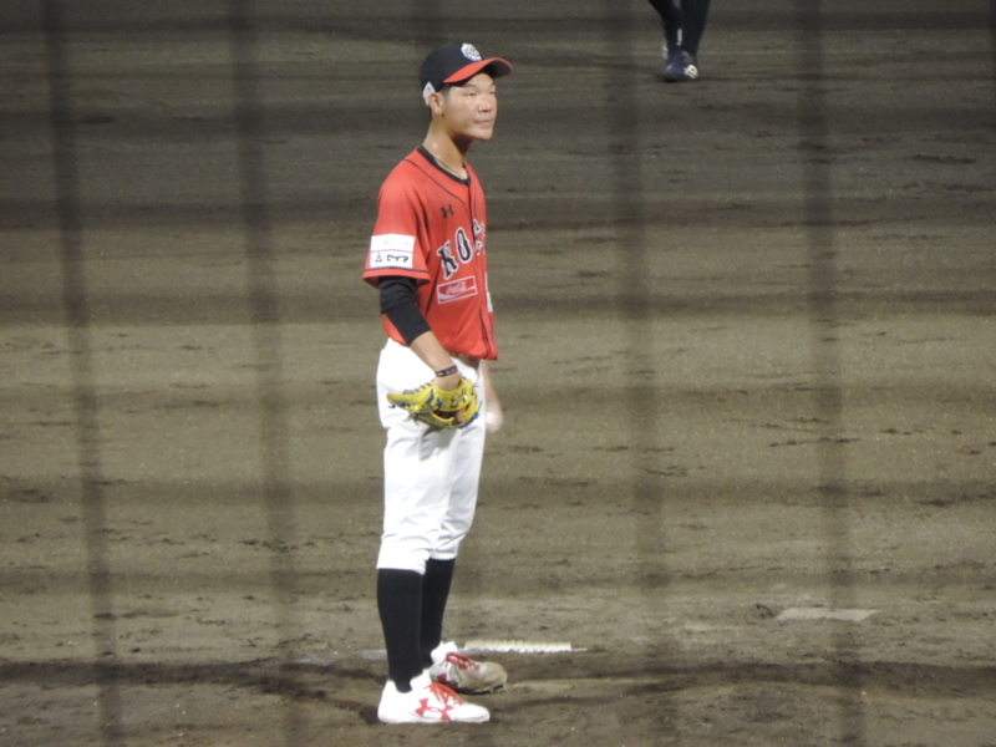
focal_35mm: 600
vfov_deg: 2.5
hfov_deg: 3.3
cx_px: 498
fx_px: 17264
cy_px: 374
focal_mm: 107
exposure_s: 1/50
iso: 800
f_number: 4.9
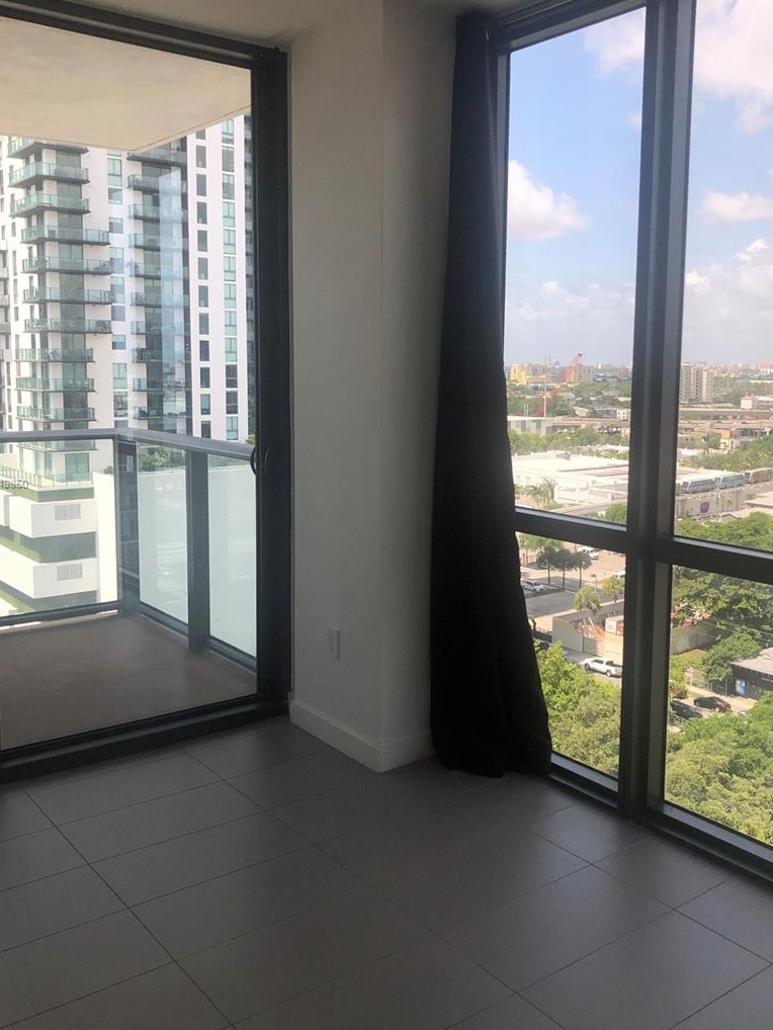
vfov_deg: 55.3
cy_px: 484
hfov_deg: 43.0
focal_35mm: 33
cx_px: 393
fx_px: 982
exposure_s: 1/405
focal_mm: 3.99
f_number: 1.8
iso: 20
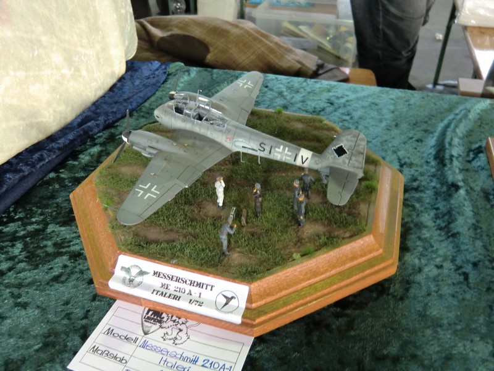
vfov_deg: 48.2
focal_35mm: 29
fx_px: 414
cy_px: 186
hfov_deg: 61.7
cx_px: 247
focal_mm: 5.2
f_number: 3.5
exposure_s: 1/25
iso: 400
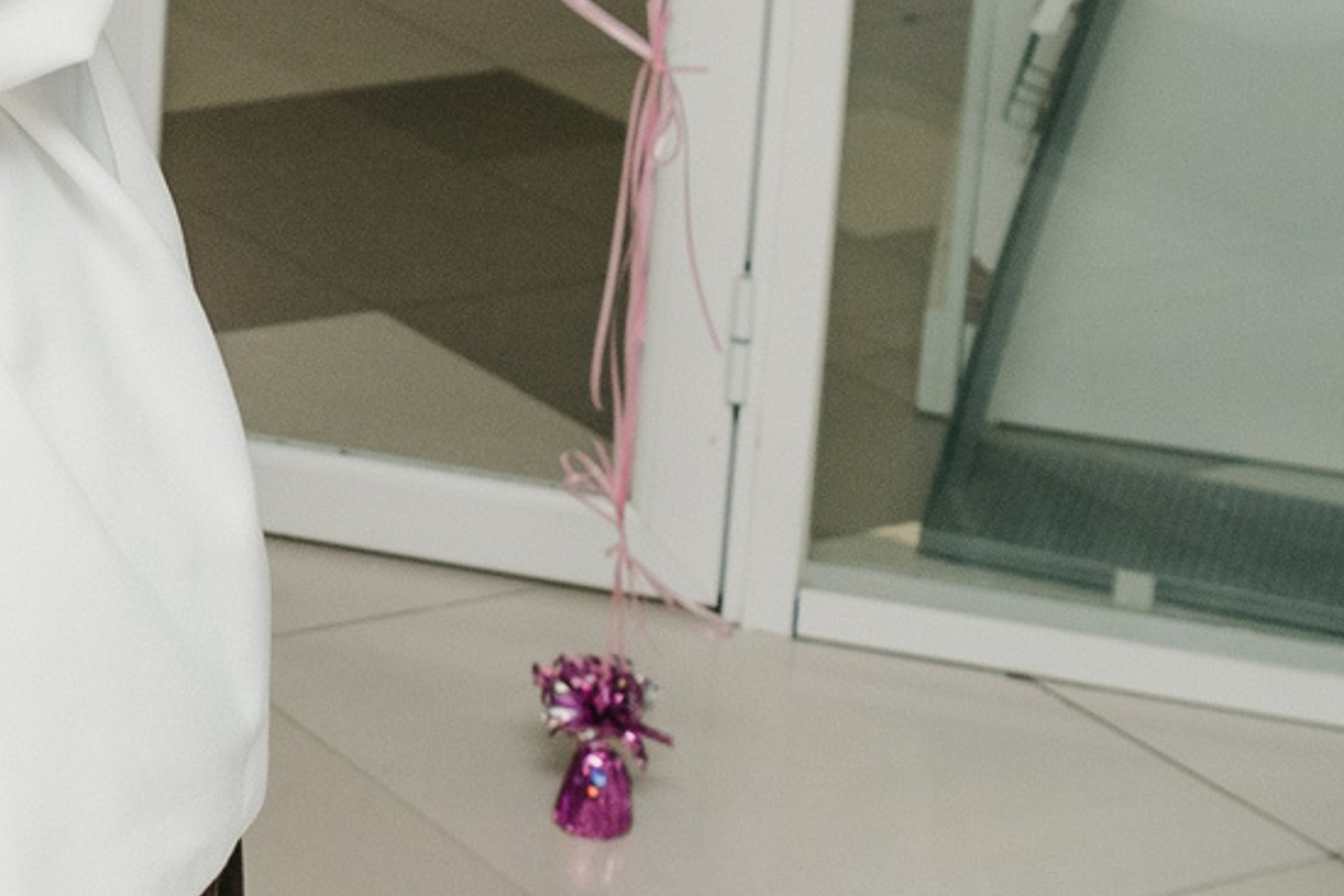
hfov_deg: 15.9
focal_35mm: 115
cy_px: -515
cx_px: -848
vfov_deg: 11.4
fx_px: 4294
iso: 320
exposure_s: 1/160
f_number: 4.5
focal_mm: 24
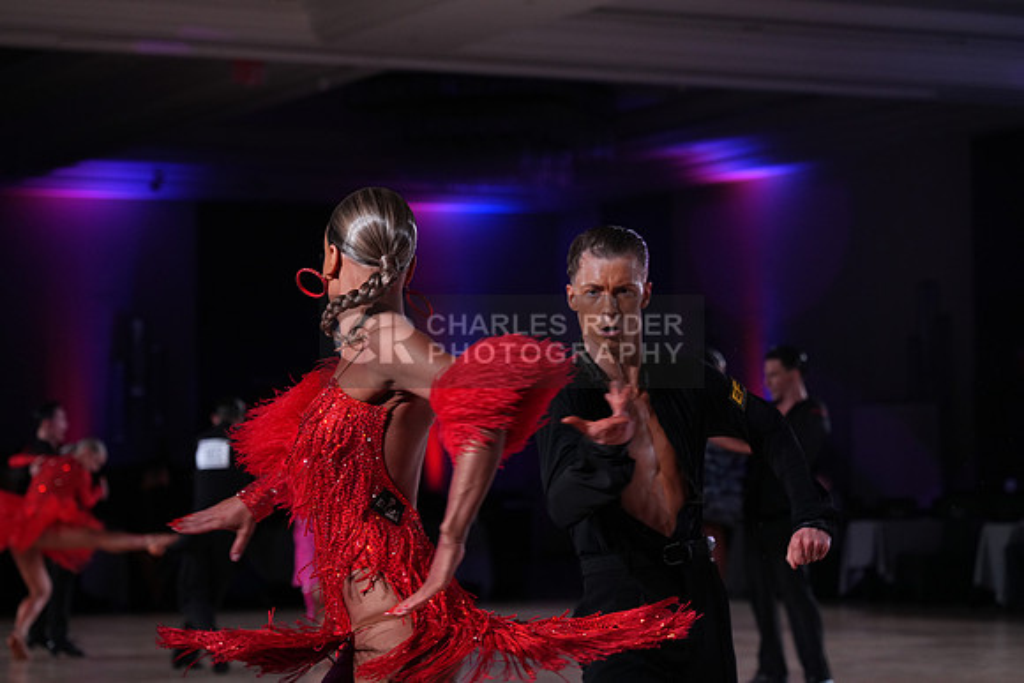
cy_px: 342
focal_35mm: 105
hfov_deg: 19.5
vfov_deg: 13.0
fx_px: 2987
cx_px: 512
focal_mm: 105
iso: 2500
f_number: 5
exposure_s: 1/400
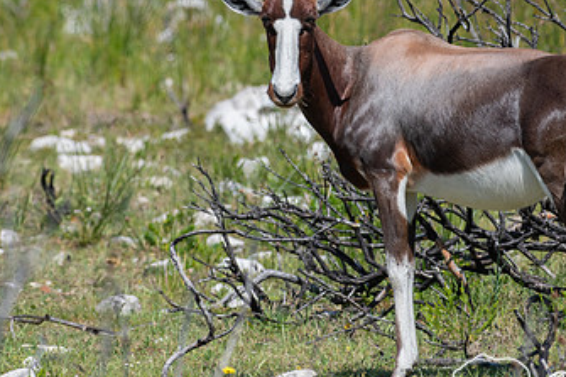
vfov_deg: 1.3
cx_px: 304
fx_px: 16342
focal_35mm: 1040
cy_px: 90
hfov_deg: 2.0
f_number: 10
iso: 500
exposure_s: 1/1000
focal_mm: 600
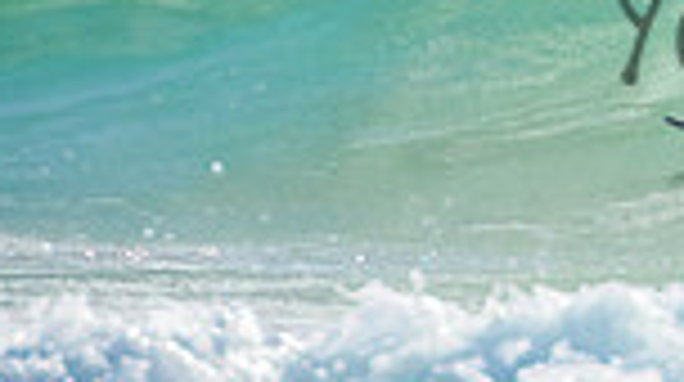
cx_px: 1066
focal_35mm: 2402
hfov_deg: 0.9
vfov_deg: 0.5
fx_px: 43504
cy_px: -25
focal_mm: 400
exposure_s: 1/2000
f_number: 5.6
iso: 400
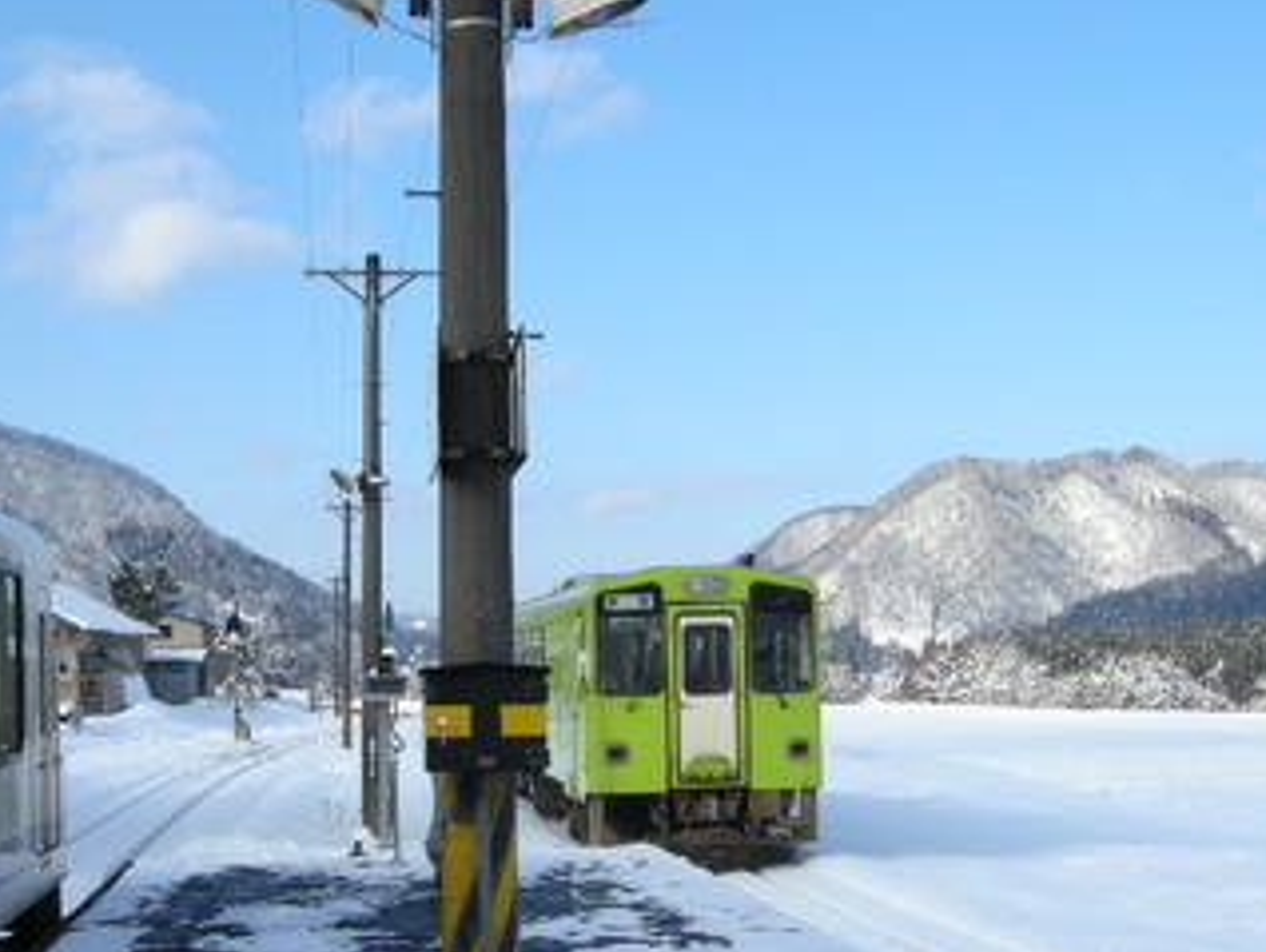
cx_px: 593
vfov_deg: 26.4
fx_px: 2013
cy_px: 663
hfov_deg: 34.9
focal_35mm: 55
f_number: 5.4
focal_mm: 7.5
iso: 64
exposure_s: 1/220
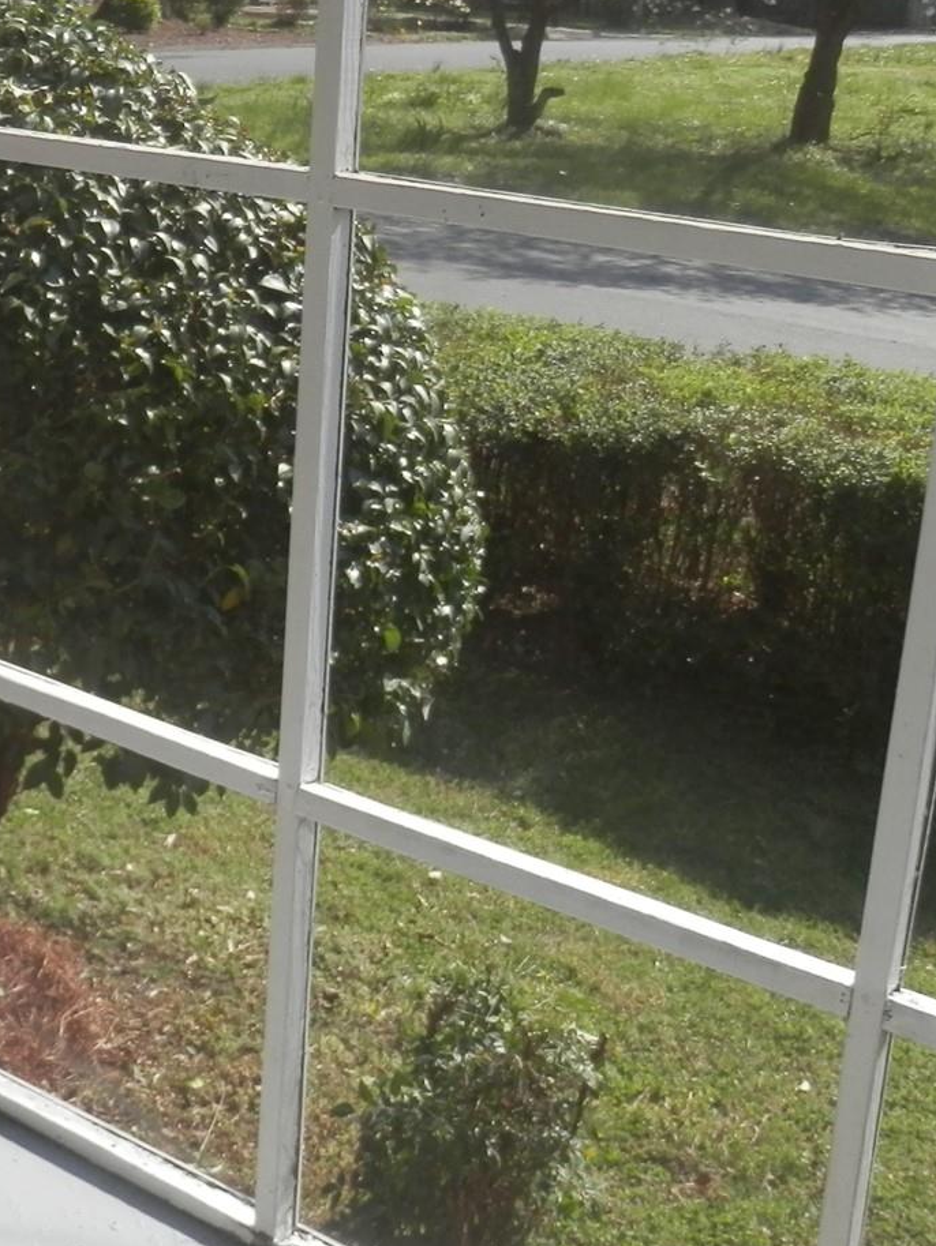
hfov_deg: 25.6
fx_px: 2018
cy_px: 585
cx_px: 184
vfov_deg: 34.3
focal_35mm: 56
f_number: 3
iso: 80
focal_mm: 4.5
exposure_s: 1/500
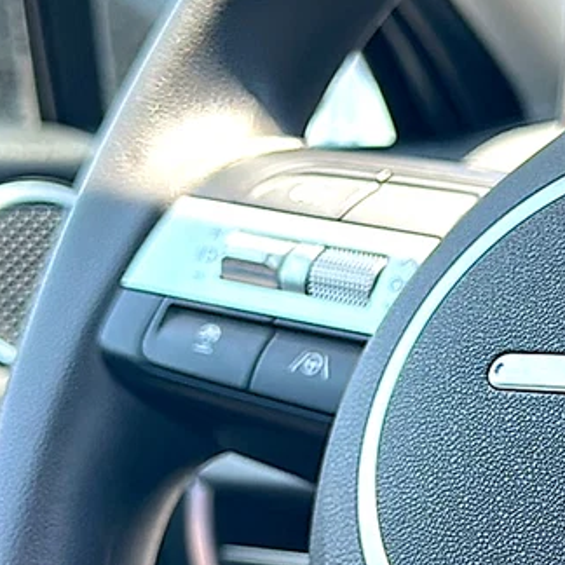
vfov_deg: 21.1
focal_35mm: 82
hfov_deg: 20.4
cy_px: 351
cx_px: 586
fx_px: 1514
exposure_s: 1/305
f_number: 1.78
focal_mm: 6.86
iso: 80
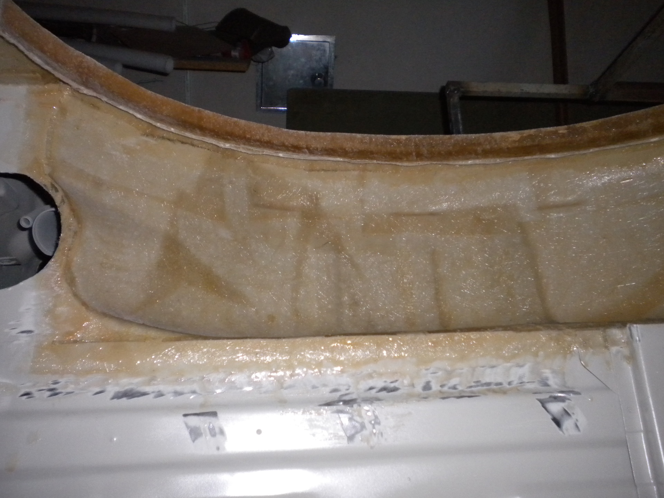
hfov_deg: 52.6
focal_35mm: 35
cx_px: 332
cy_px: 249
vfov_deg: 40.7
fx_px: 671
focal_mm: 6.3
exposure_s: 1/30
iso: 400
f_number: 3.1
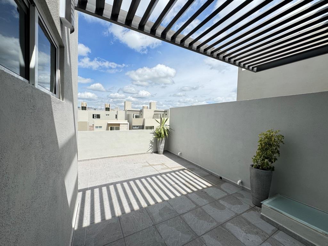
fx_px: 133
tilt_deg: -3.2
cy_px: 123
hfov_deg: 102.1
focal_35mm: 14
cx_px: 164
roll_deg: -1.1
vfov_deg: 85.7
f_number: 2.2
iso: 40
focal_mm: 2.22
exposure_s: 1/1709
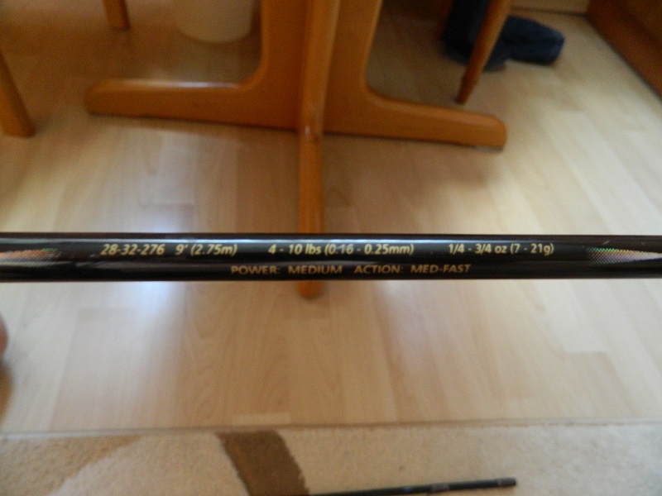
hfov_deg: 69.4
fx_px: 478
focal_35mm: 25
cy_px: 248
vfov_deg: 54.9
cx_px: 331
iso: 400
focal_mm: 4.5
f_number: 3.1
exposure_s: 1/20
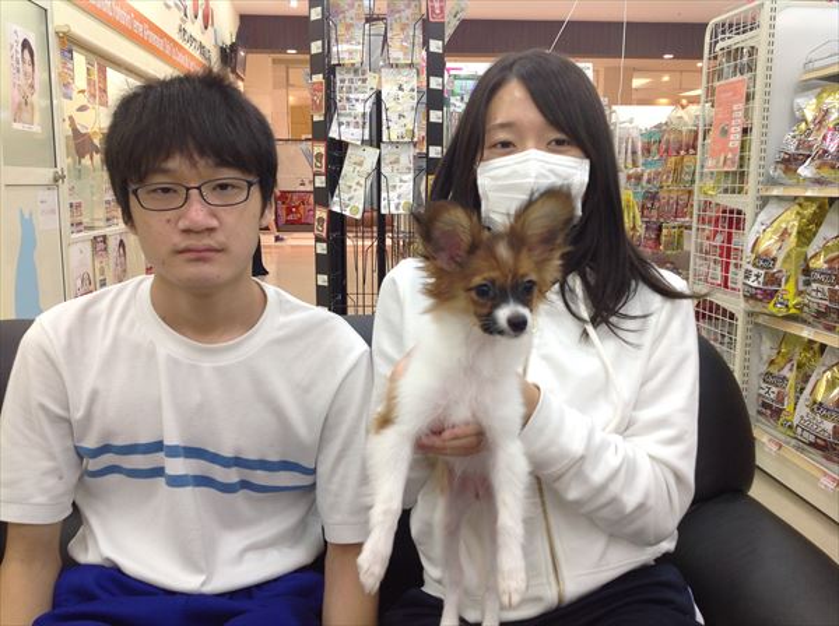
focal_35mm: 35
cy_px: 313
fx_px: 847
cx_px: 420
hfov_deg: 52.7
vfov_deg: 40.6
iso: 50
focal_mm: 4.28
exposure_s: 1/30
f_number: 2.4
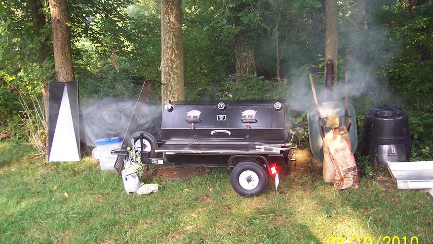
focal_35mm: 38
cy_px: 118
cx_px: 222
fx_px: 436
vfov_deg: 31.2
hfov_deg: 52.8
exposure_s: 1/90
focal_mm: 5.6
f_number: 2.7
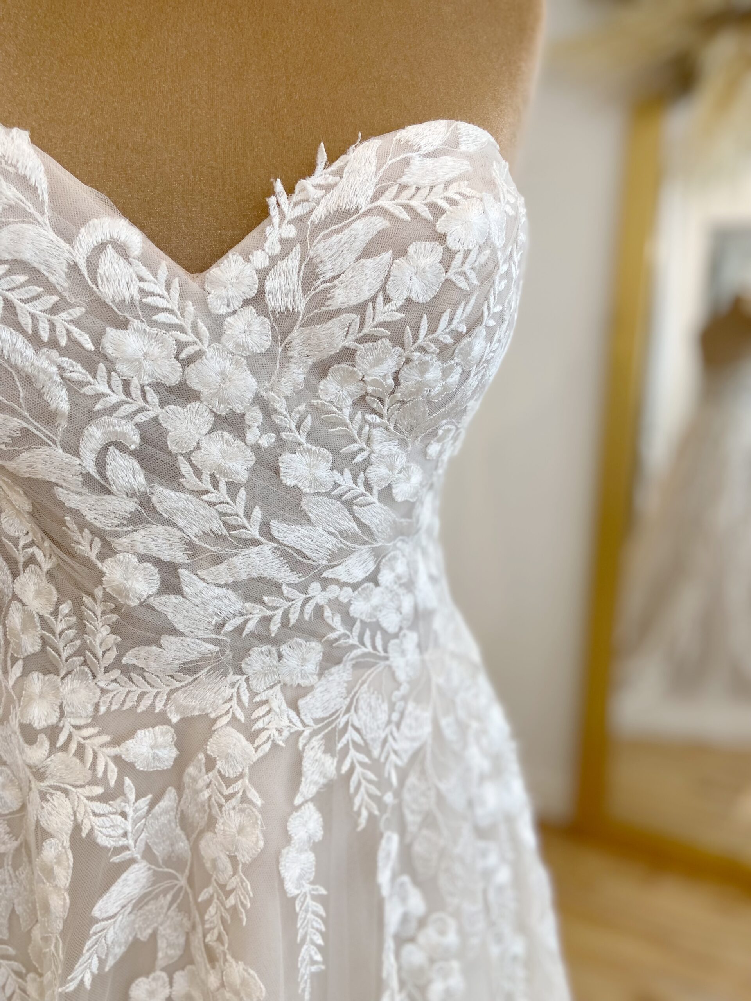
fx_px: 752
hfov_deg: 53.1
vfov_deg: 67.3
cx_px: 376
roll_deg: -0.7
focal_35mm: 26
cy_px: 500
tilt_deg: -9.1
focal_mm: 4.25
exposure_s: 1/100
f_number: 1.8
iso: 80
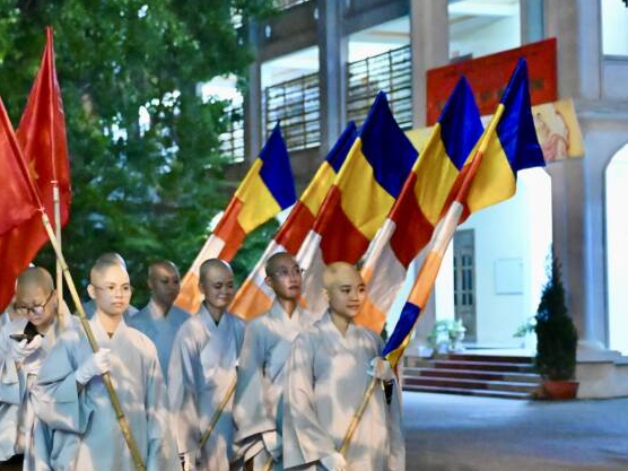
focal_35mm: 83
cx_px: -7
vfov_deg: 17.8
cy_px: 277
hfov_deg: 22.6
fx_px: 1506
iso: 32000
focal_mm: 40
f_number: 2.8
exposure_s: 1/100
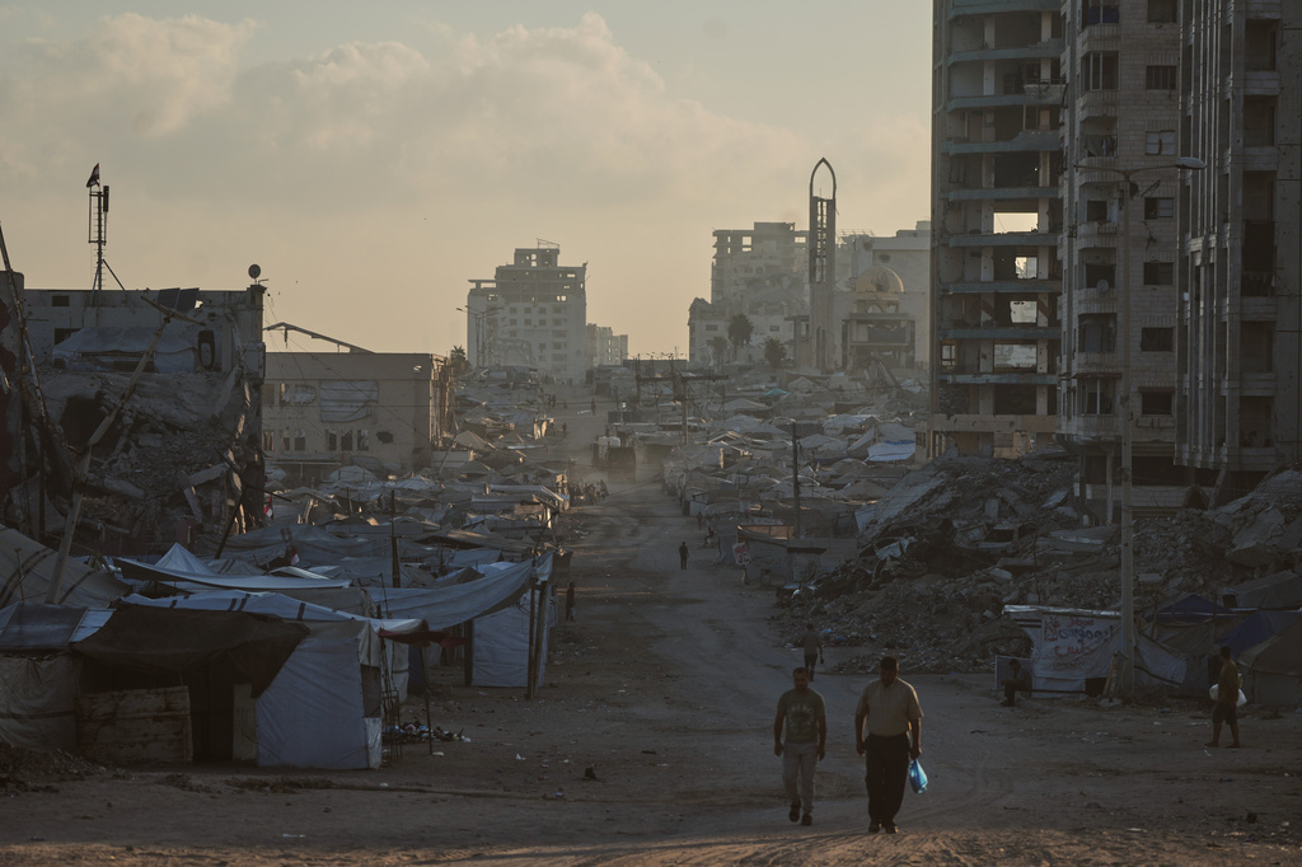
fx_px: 4772
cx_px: 651
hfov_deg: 15.5
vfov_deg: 10.4
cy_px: 434
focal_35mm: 132
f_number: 5
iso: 64
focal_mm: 132
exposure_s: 1/640
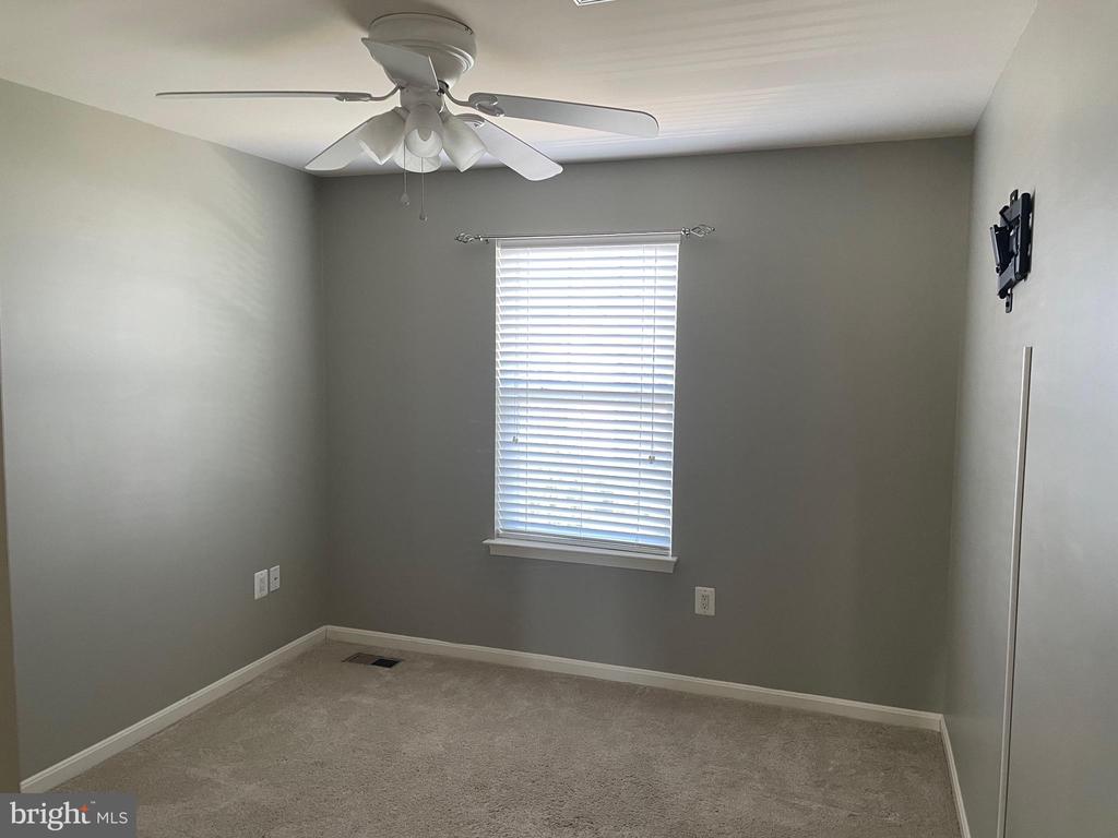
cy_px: 419
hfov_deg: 67.3
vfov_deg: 53.1
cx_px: 559
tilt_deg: -5.2
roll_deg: -0.7
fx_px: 840
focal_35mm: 26
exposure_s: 1/73
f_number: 1.6
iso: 125
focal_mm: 4.2
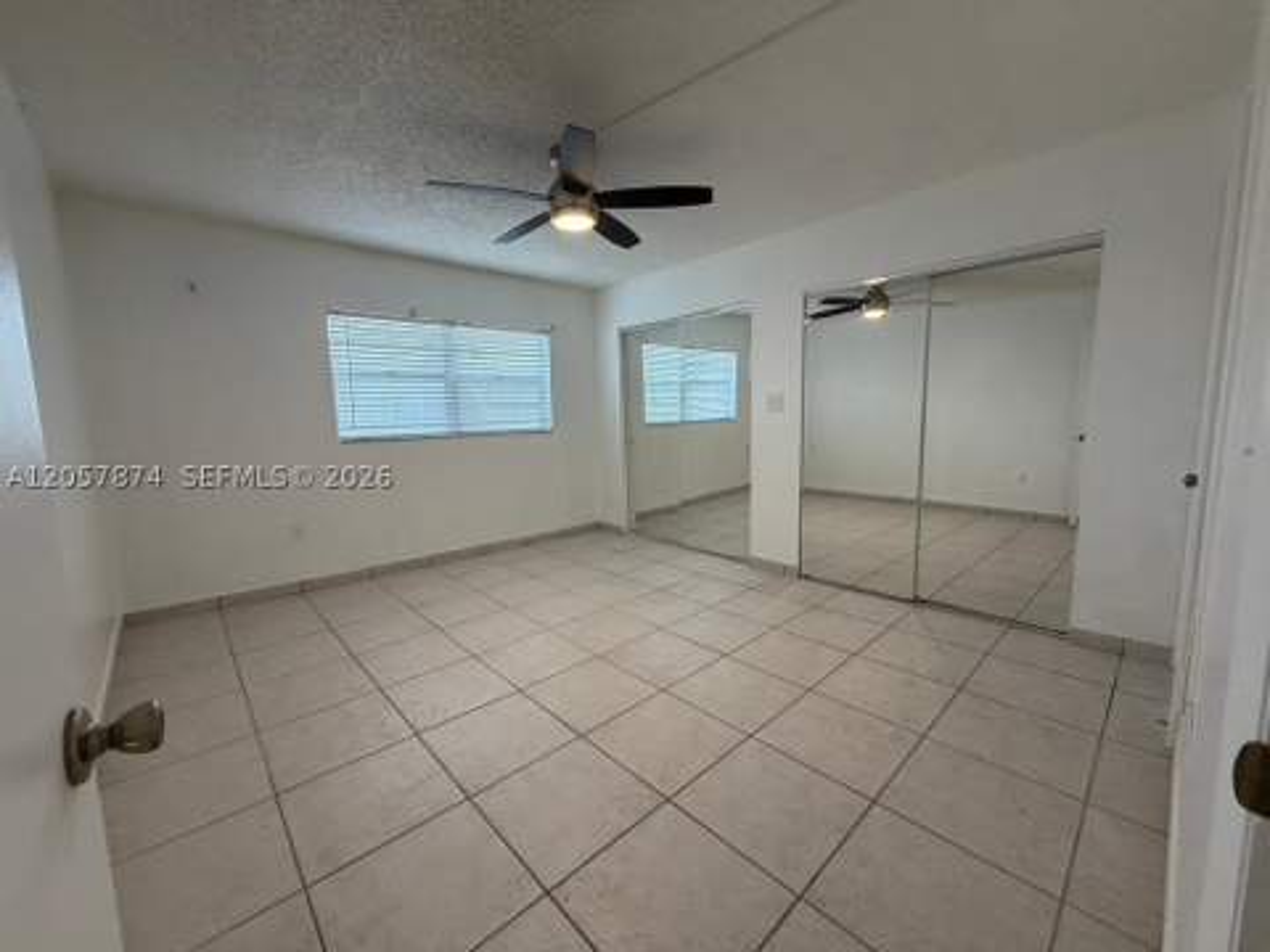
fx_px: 514
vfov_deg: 85.7
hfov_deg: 102.1
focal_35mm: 14
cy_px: 476
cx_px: 635
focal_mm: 2.22
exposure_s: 1/120
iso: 160
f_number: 2.2
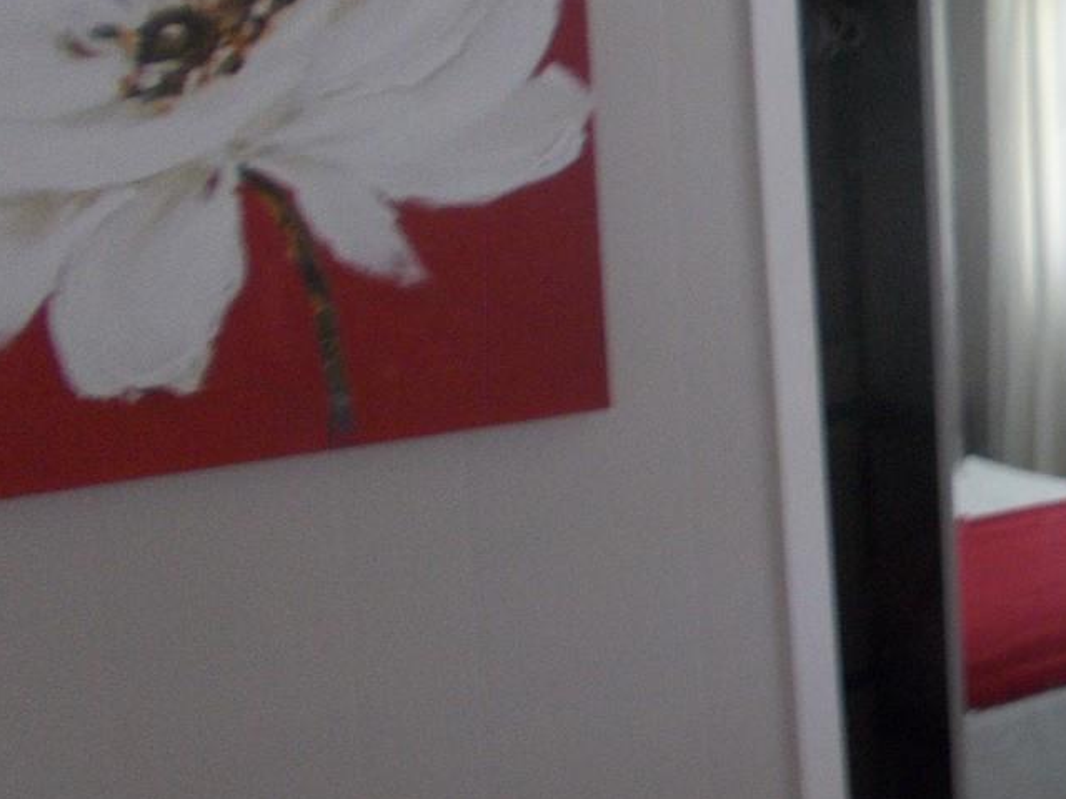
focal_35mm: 65
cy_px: 301
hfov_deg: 26.8
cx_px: 1246
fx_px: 2002
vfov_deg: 22.5
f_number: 3.2
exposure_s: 1/25
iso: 160
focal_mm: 4.6
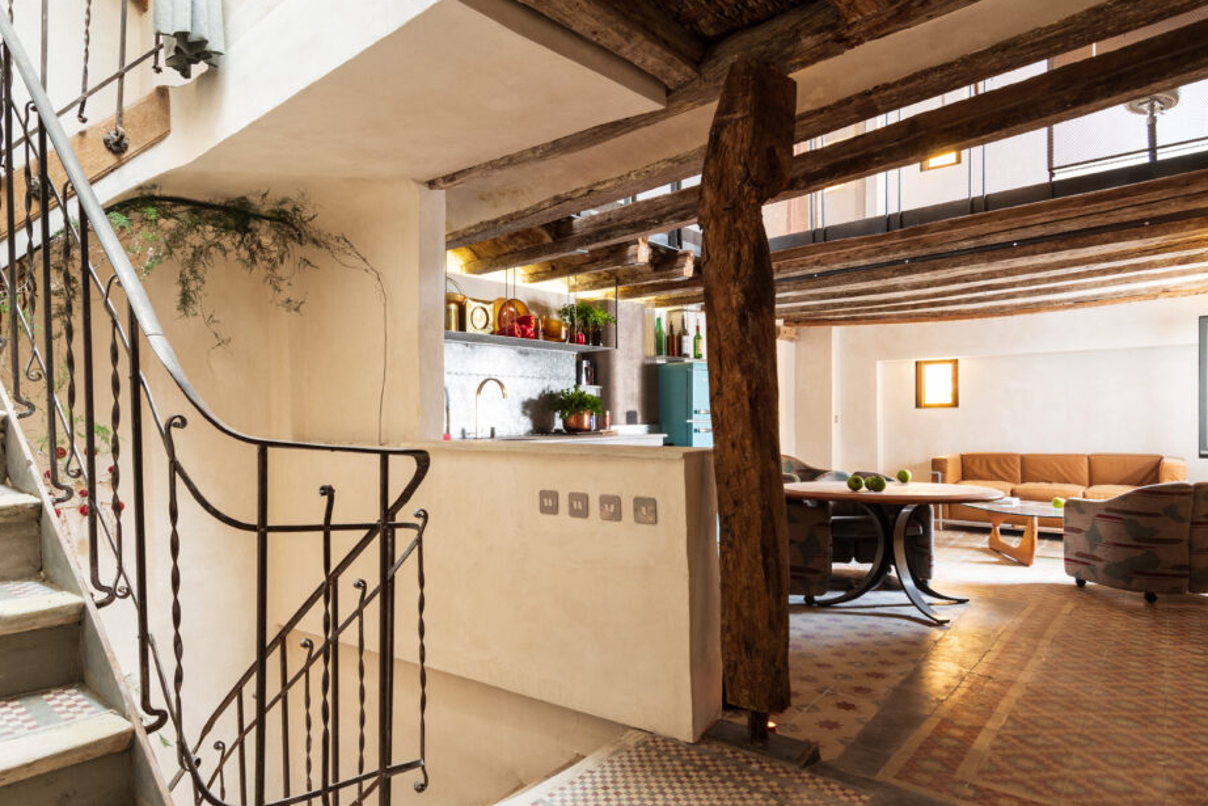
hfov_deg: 83.8
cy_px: 417
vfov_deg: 61.9
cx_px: 550
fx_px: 671
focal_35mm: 20
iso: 100
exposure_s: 15
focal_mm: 12
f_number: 8
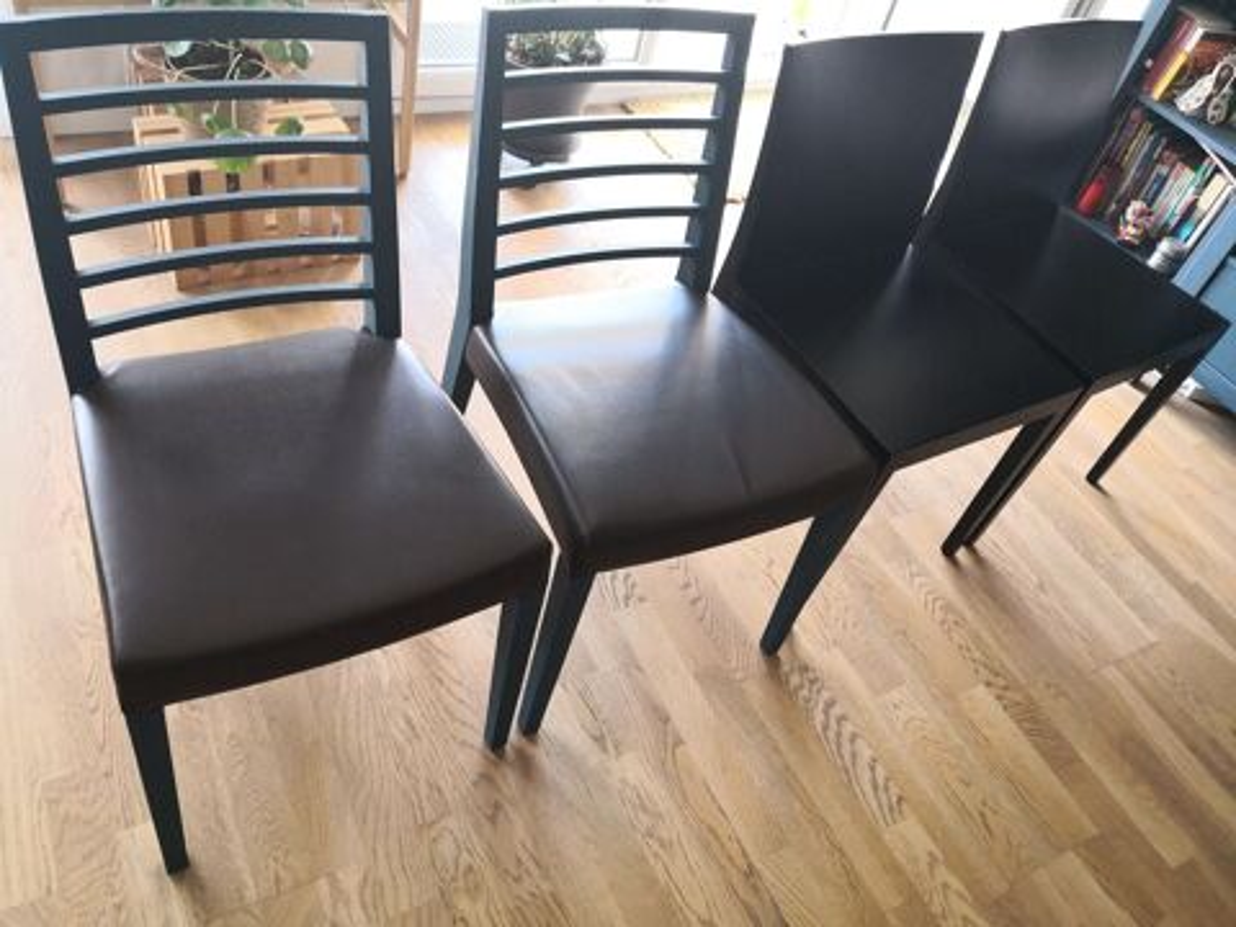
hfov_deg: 65.3
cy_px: 464
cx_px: 618
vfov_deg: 51.4
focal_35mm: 27
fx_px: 964
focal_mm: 3.95
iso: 160
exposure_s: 1/50
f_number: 1.6
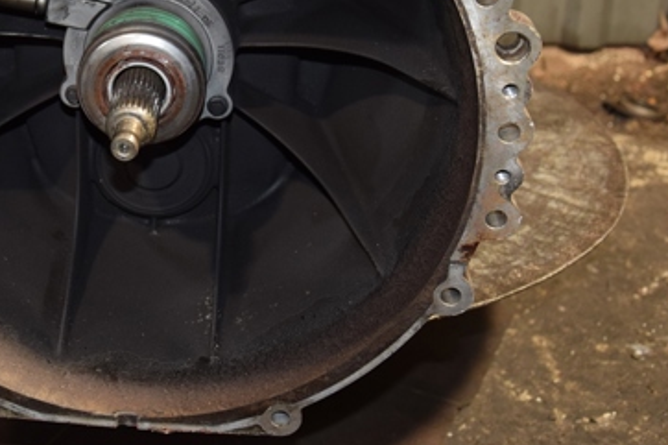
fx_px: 1280
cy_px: 79
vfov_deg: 19.5
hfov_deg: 28.4
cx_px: 105
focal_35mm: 69
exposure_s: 1/60
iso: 800
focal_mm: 26
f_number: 5
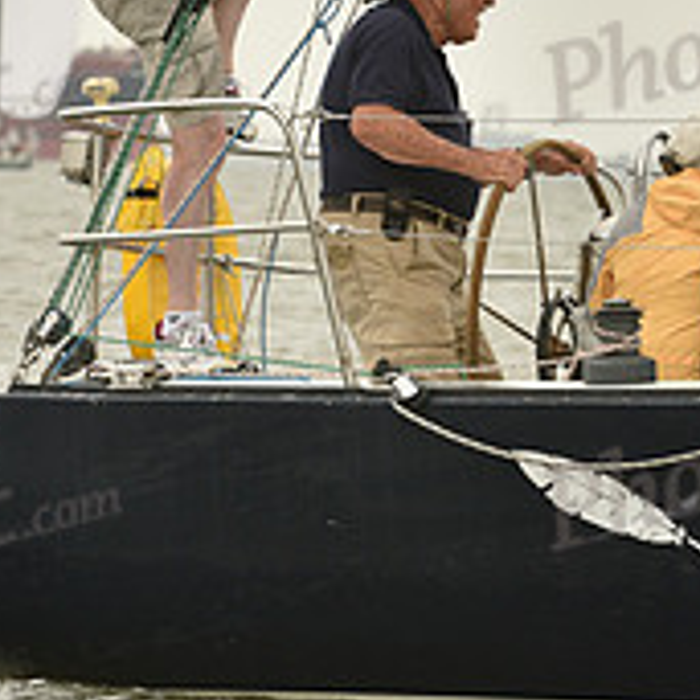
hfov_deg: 3.0
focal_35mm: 576
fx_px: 13178
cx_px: 336
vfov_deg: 3.0
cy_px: 289
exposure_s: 1/800
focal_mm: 200
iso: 400
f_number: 7.1
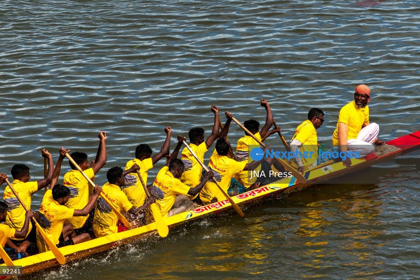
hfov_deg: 11.2
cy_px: 140
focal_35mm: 183
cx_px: 210
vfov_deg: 7.5
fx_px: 2135
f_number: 9
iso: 100
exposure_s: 1/640
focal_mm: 122
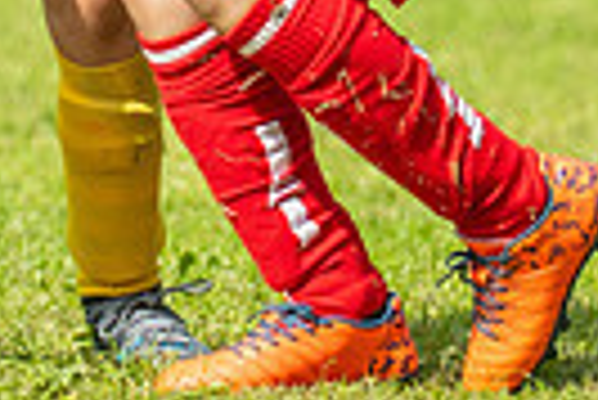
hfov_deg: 2.9
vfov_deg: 1.9
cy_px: -465
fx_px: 11923
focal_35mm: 717
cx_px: 216
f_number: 3.2
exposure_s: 1/3200
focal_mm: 110
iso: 250
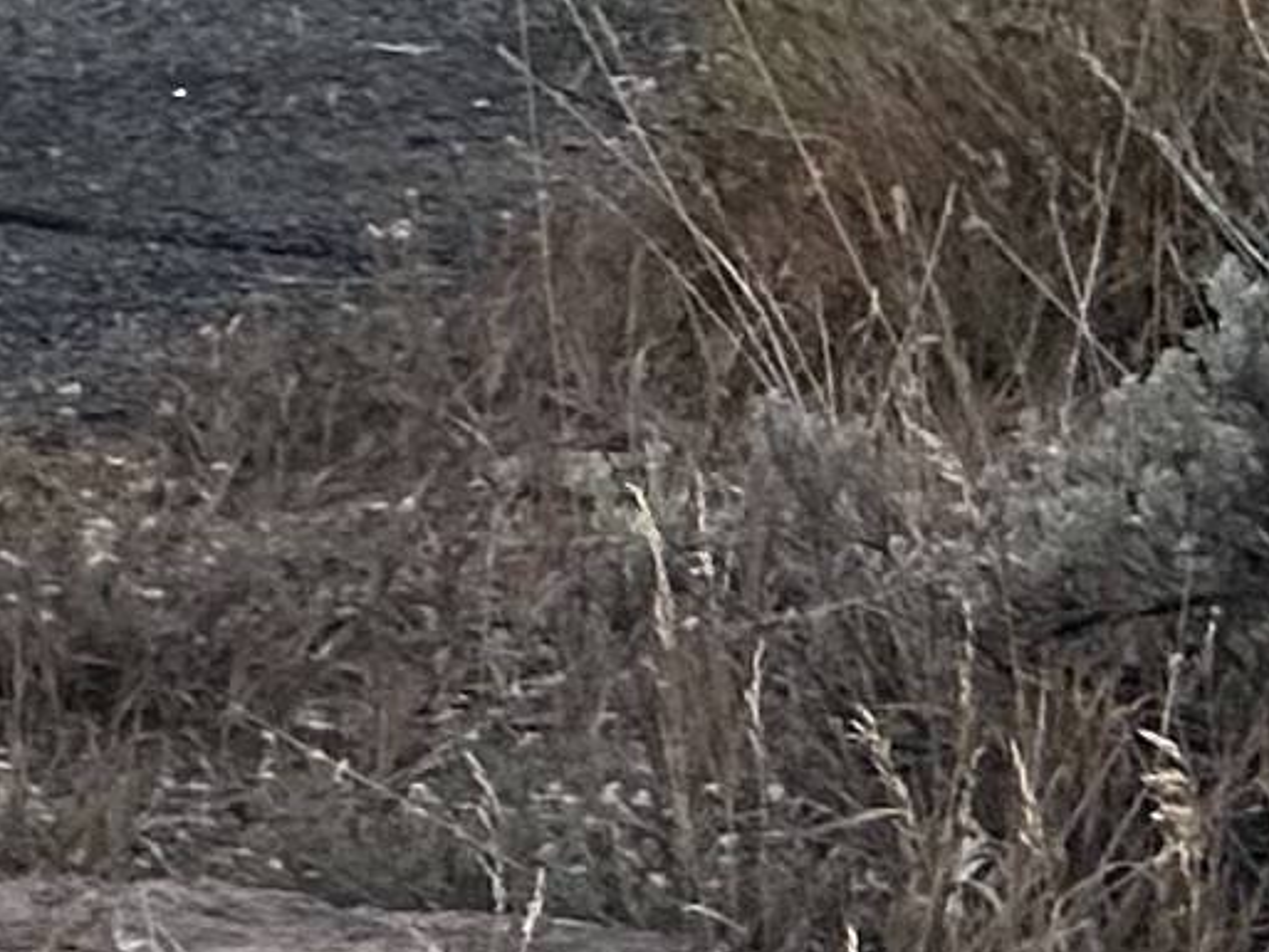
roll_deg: -0.9
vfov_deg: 2.4
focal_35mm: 605
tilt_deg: +0.9
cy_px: -1902
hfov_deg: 3.2
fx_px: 22184
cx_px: -2778
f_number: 2.8
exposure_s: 1/99
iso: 100
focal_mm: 9
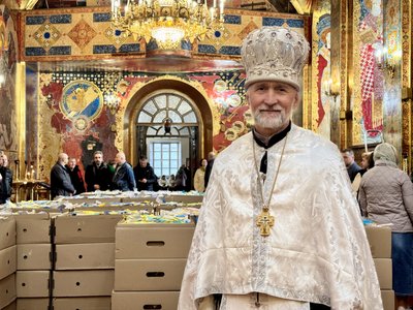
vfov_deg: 30.3
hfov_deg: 39.7
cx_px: 206
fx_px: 573
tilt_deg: +2.0
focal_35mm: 48
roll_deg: +0.7
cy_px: 155
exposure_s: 1/50
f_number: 1.78
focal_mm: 6.76
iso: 200
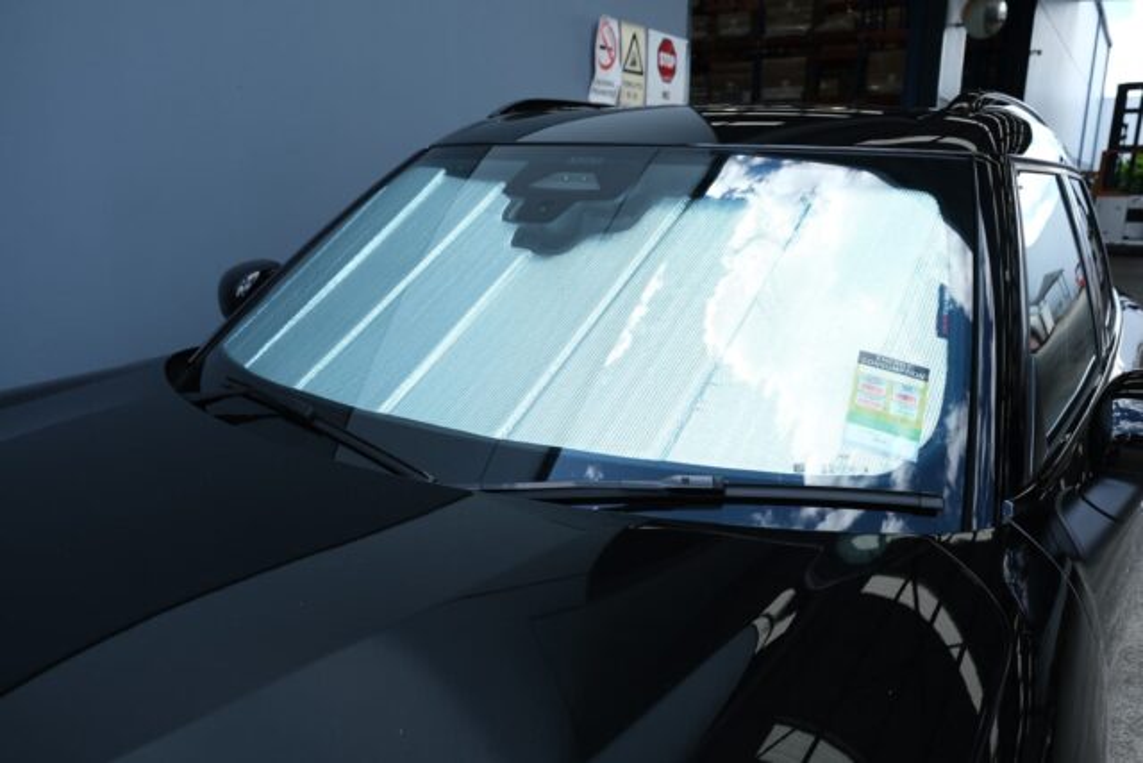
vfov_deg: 48.0
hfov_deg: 67.4
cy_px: 382
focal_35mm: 27
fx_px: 857
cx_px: 572
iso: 160
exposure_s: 1/170
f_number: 4.5
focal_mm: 18
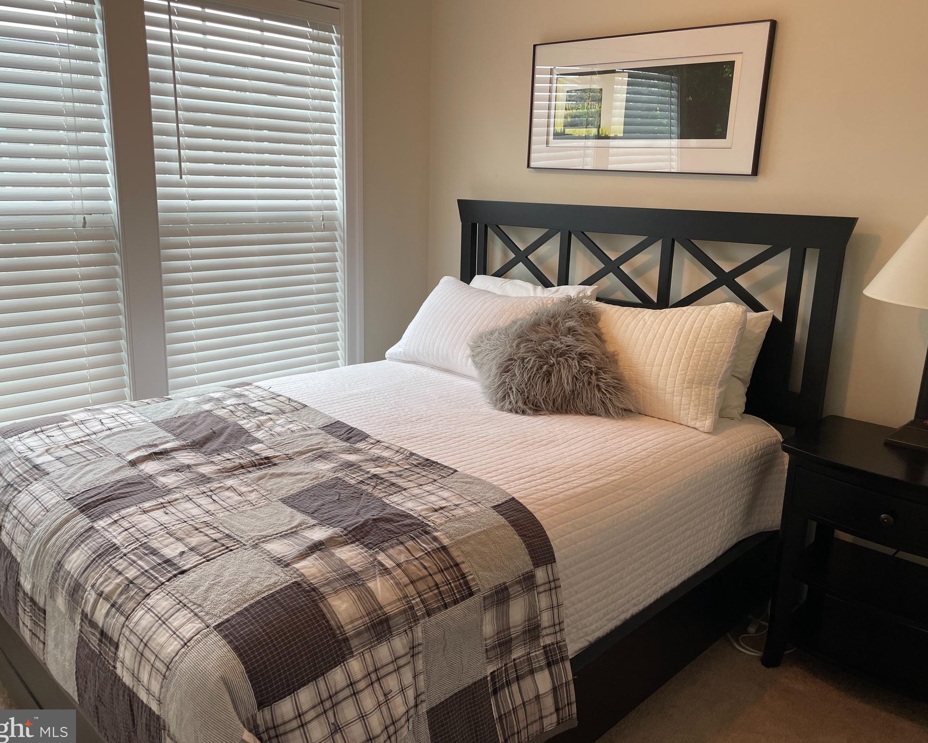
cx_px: 463
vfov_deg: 51.5
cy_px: 366
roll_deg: -0.7
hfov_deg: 62.2
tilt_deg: -11.9
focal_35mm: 28
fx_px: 769
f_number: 1.6
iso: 64
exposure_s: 1/60
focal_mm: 4.2
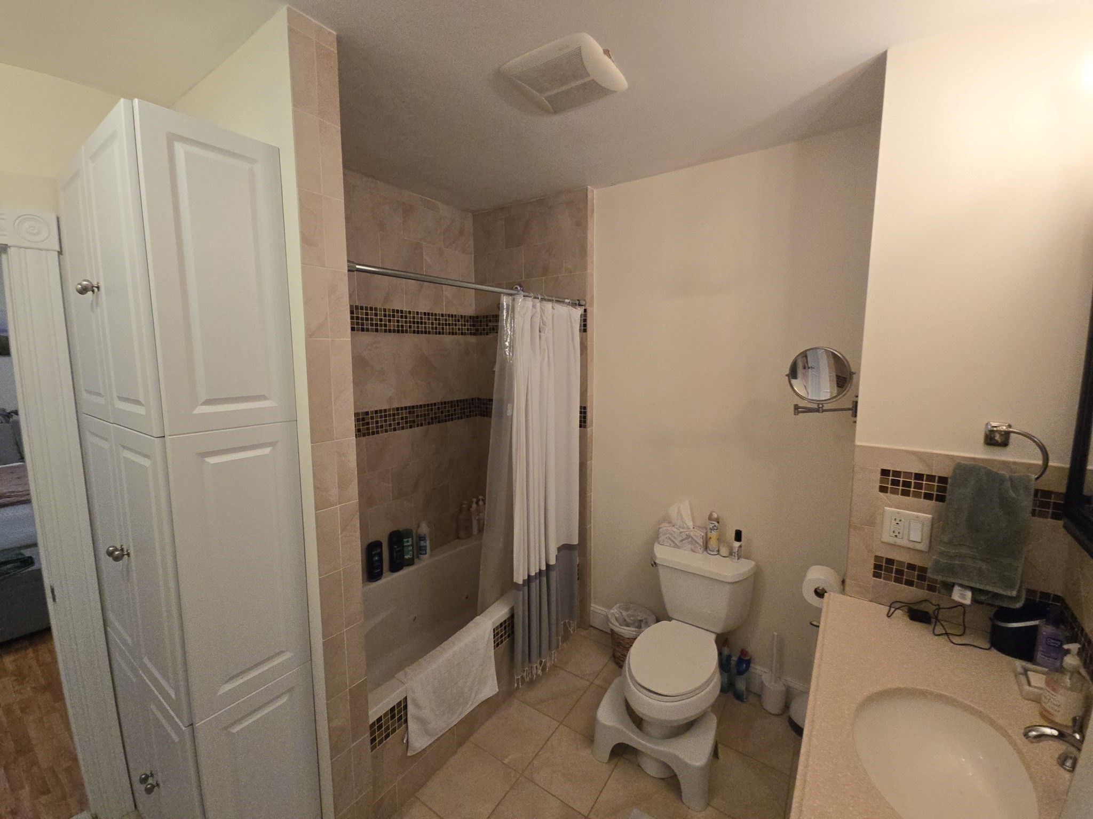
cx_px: 546
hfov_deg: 106.2
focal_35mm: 13
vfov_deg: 89.9
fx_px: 410
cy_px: 410
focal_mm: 2.2
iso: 160
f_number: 2.2
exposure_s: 1/60
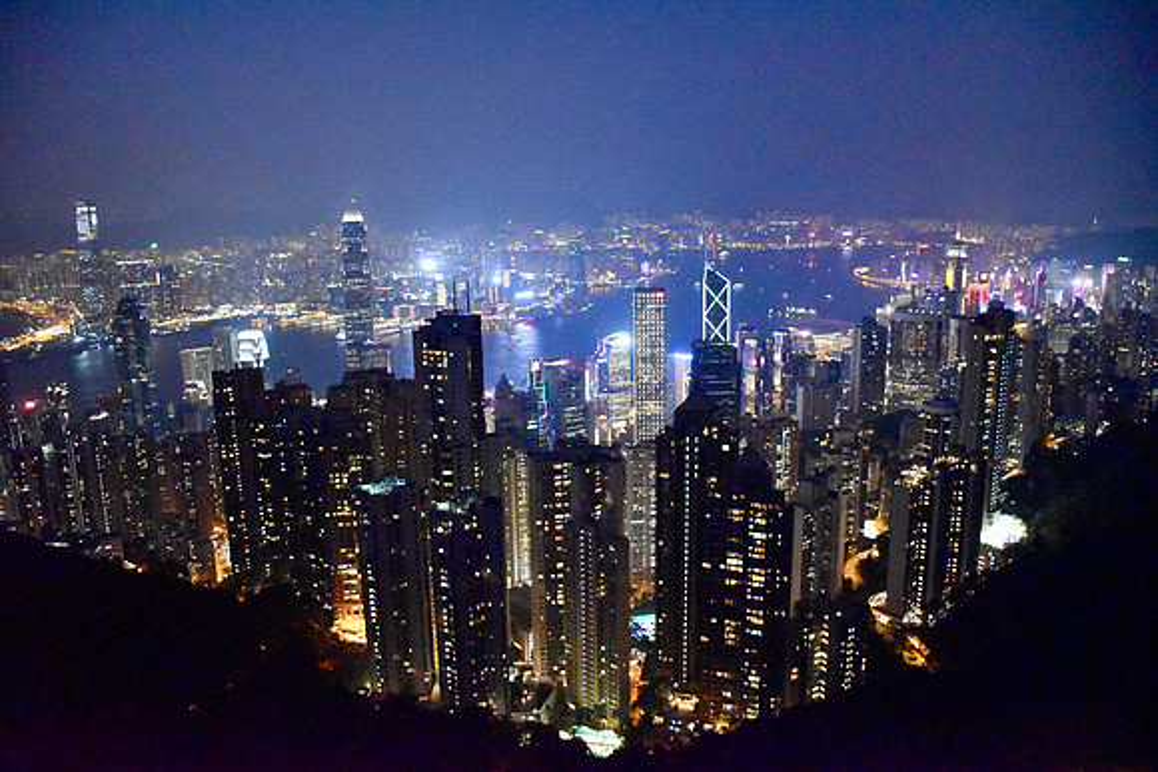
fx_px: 869
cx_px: 579
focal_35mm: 27
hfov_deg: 67.4
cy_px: 386
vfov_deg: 48.0
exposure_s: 1/60
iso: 12800
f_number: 3.5
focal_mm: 18
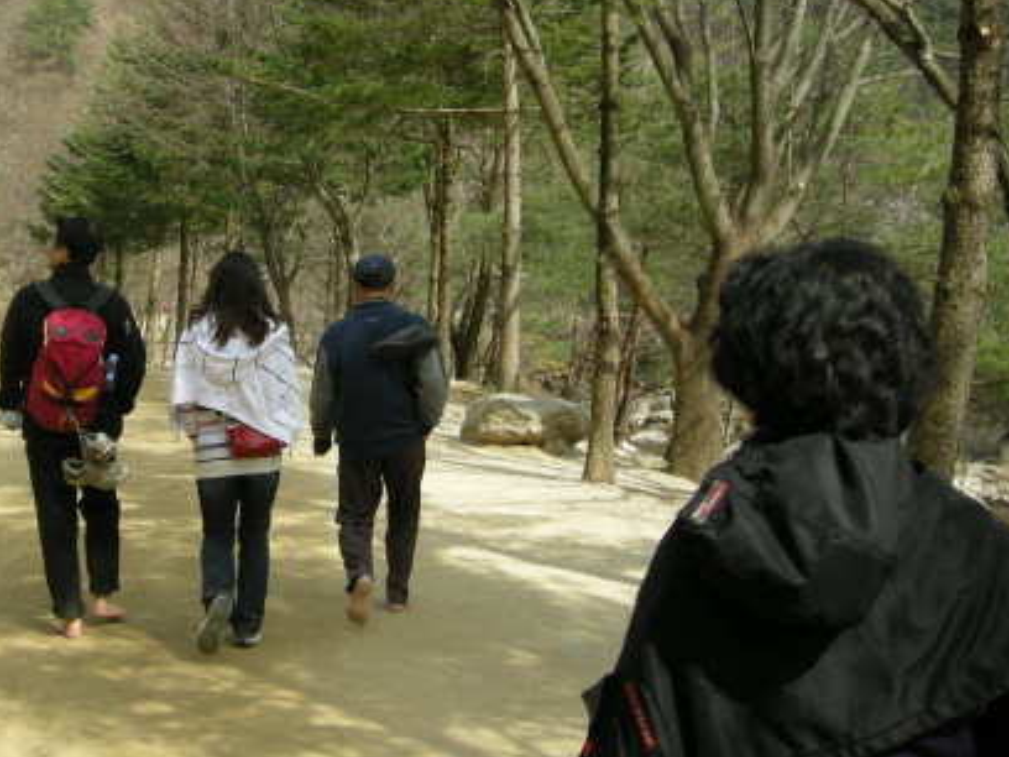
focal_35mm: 53
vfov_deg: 27.3
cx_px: 294
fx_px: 1545
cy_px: 245
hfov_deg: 35.6
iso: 64
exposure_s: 1/153
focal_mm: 7.5
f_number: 4.8
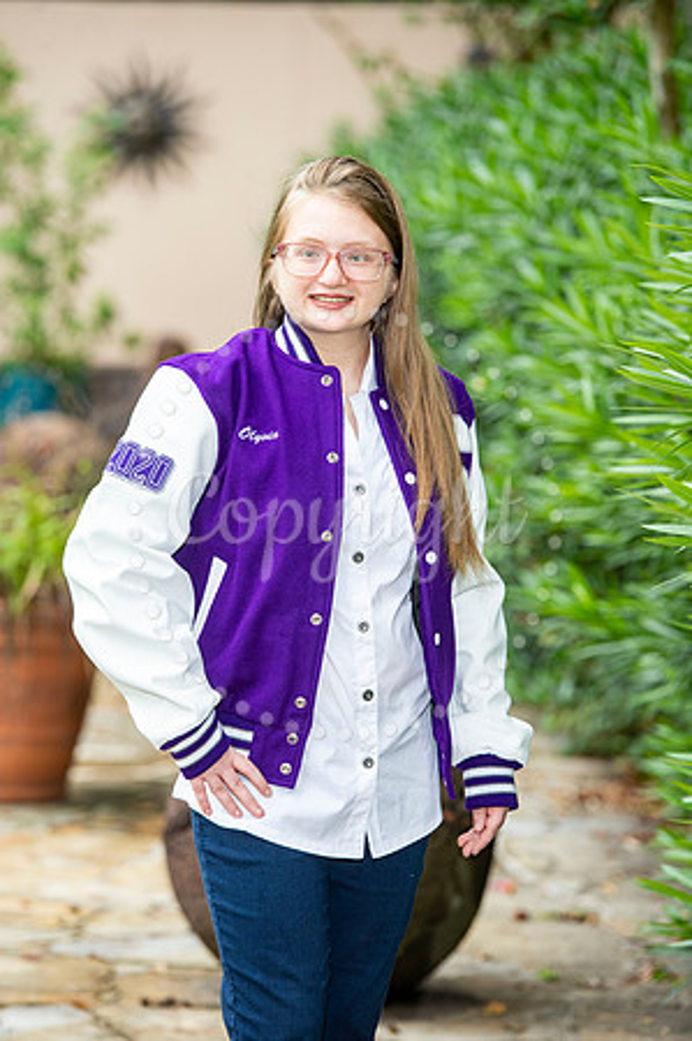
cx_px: 346
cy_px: 520
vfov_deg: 12.5
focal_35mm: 165
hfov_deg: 8.3
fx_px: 4768
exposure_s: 1/125
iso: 320
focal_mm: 165
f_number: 6.3
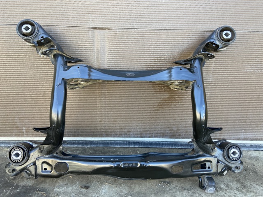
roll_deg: -1.9
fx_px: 197
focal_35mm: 26
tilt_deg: -16.4
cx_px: 132
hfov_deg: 67.3
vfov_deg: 53.0
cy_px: 98
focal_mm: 4.25
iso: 80
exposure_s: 1/122
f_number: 1.8
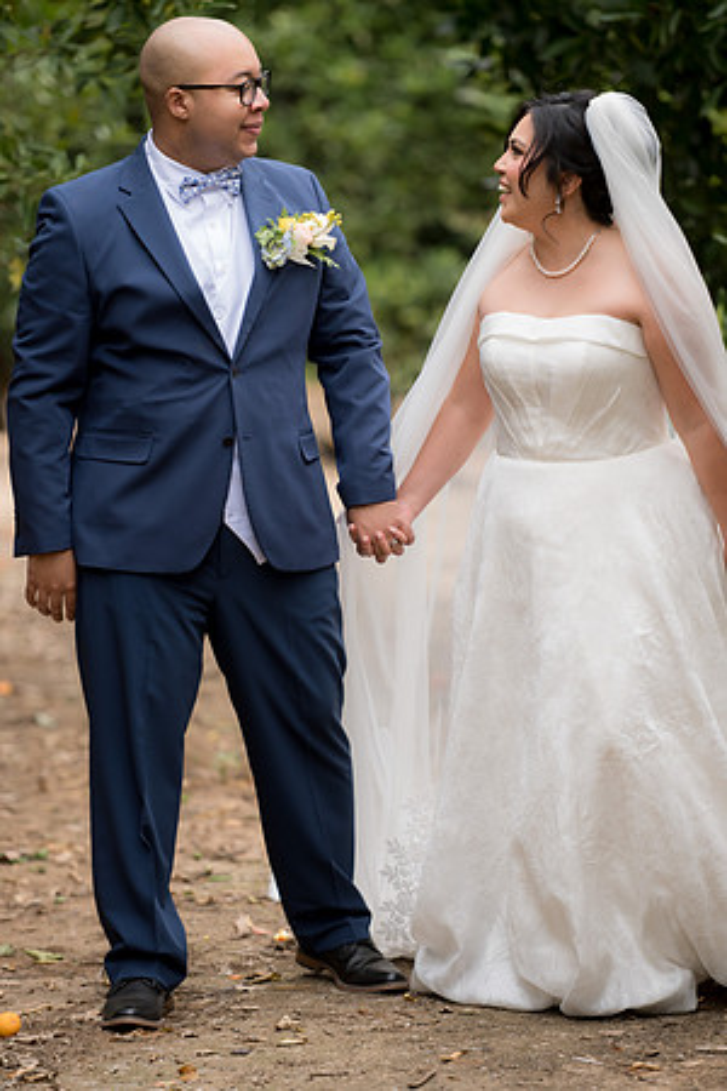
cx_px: 364
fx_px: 5149
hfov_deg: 8.1
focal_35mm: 170
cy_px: 546
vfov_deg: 12.1
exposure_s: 1/320
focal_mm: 170
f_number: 2.8
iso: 640
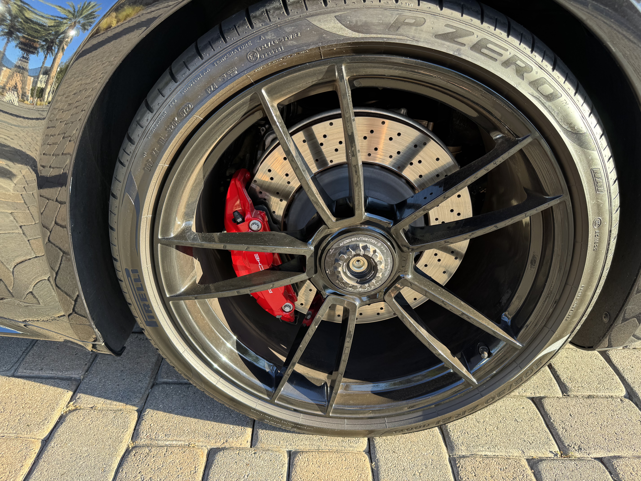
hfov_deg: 71.6
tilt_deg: -29.7
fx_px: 444
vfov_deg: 56.8
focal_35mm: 24
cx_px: 320
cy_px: 240
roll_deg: -2.9
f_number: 1.78
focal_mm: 6.76
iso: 64
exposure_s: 1/197
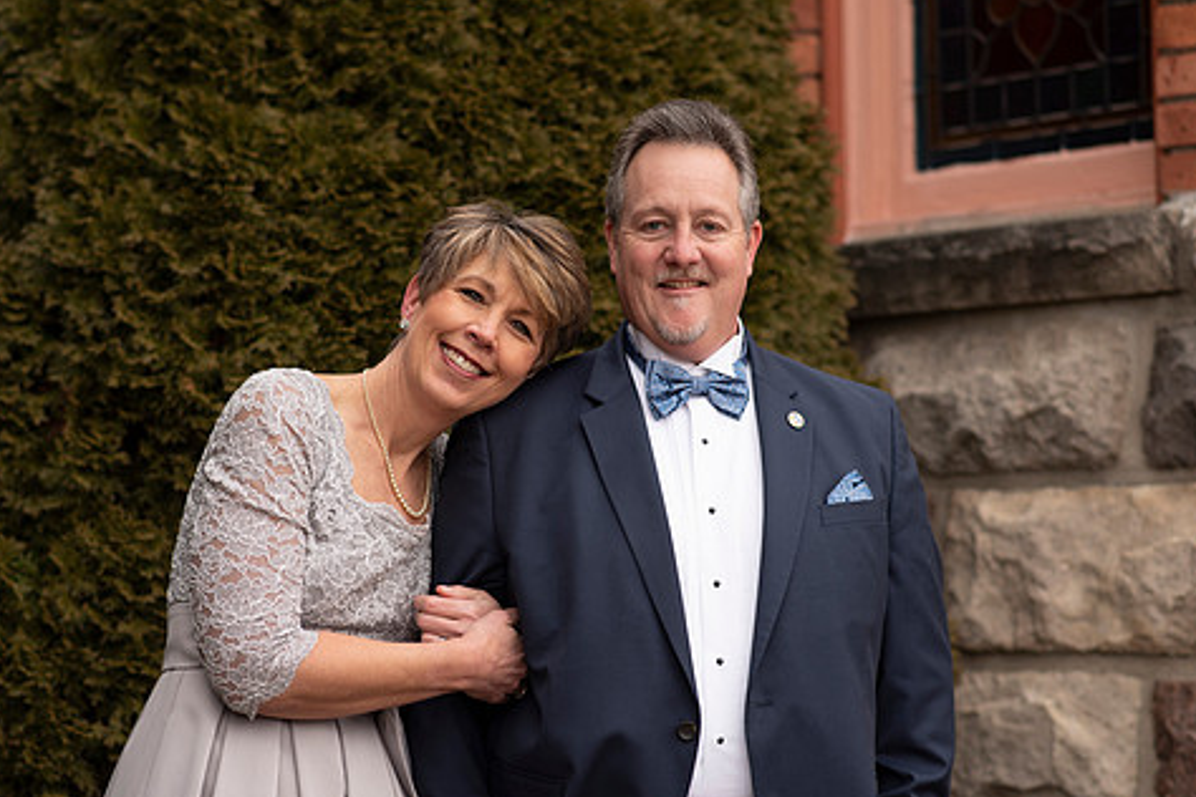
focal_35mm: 104
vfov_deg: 13.2
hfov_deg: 19.6
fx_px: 3455
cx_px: 512
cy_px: 435
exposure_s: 1/125
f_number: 2.5
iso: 100
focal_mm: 85
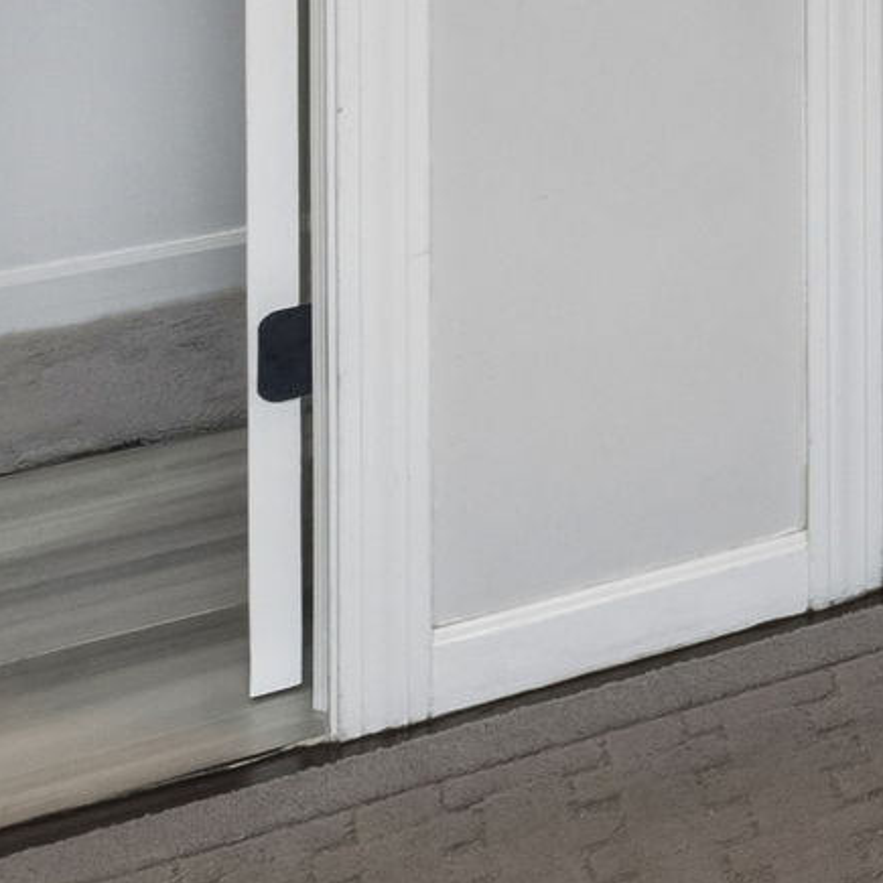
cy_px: -591
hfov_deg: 10.2
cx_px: 2935
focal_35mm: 84
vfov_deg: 17.6
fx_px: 2424
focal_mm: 14
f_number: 13
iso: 400
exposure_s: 1/15
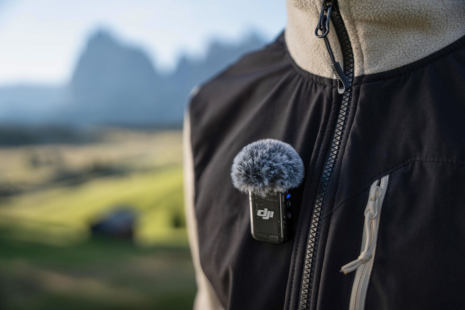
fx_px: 526
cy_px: 155
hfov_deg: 47.7
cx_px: 232
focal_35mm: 41
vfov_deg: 32.9
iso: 640
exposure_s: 1/4000
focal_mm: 40.7
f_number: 2.8
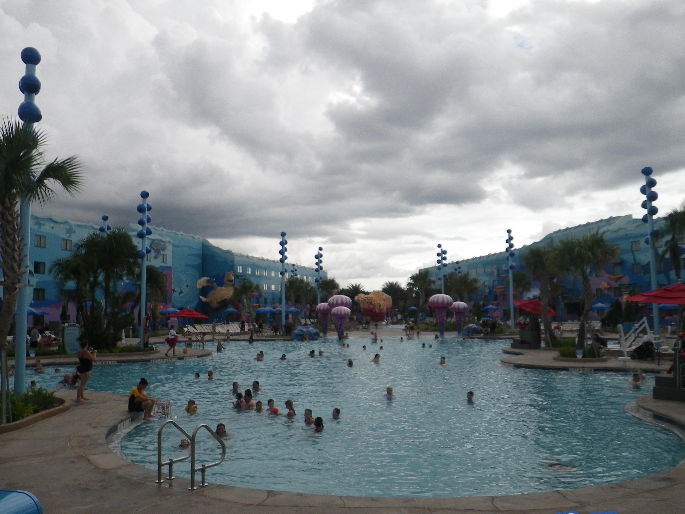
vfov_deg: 45.4
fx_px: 613
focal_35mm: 31
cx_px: 332
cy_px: 264
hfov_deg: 58.3
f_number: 3.5
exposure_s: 1/320
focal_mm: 5
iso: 80
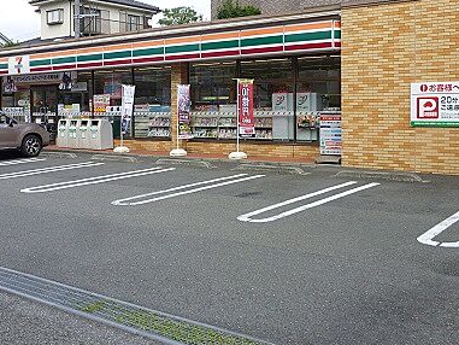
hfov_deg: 44.7
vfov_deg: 34.2
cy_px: 133
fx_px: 557
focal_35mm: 42
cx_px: 206
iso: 100
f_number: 4
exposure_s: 1/400
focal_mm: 4.5
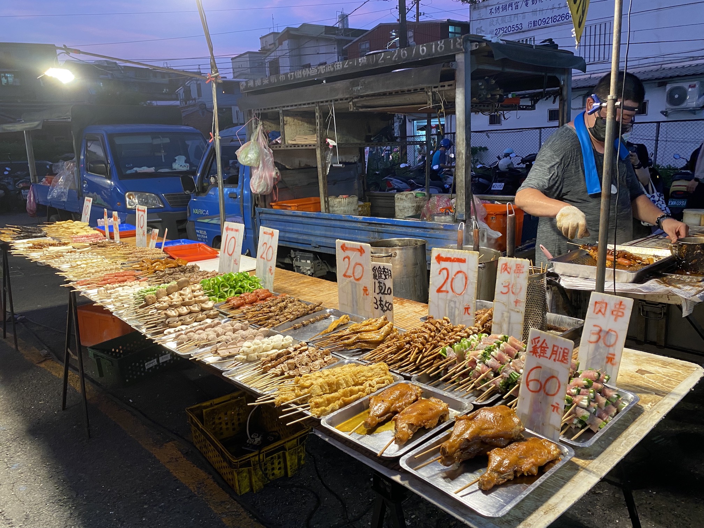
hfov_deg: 67.3
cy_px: 264
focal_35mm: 26
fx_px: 529
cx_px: 352
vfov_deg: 53.1
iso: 100
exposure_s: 1/59
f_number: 1.8
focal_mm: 4.25
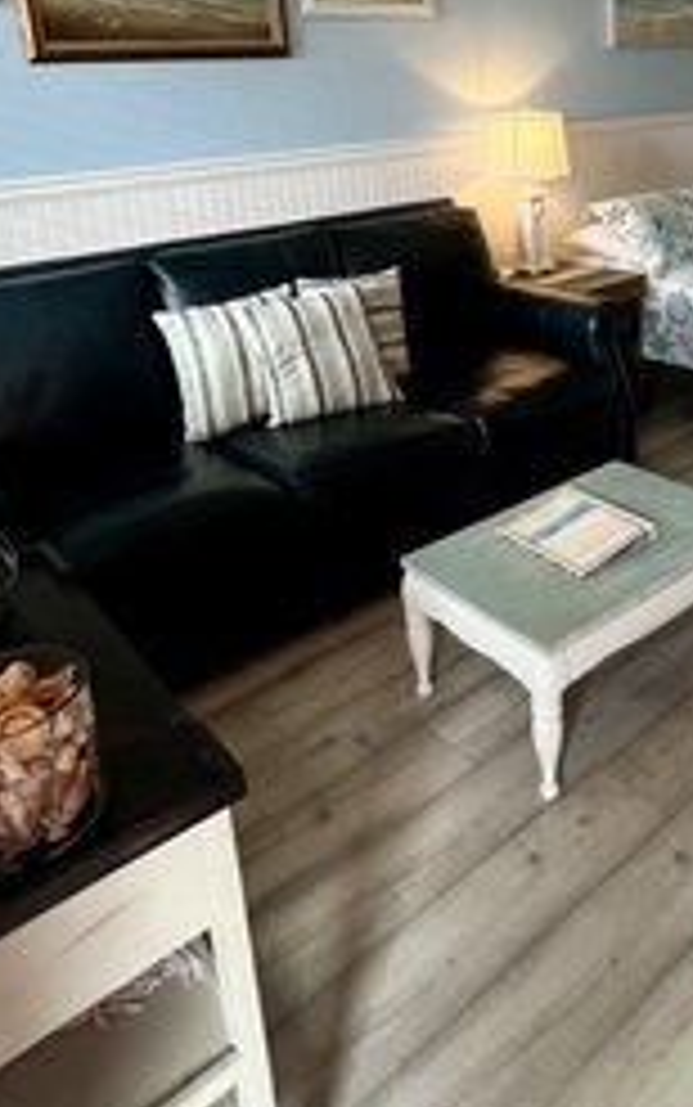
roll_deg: +2.5
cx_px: 511
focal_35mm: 28
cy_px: 320
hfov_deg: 43.3
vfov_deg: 63.7
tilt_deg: -15.4
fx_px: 845
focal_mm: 1.57
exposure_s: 1/120
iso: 200
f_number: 1.8
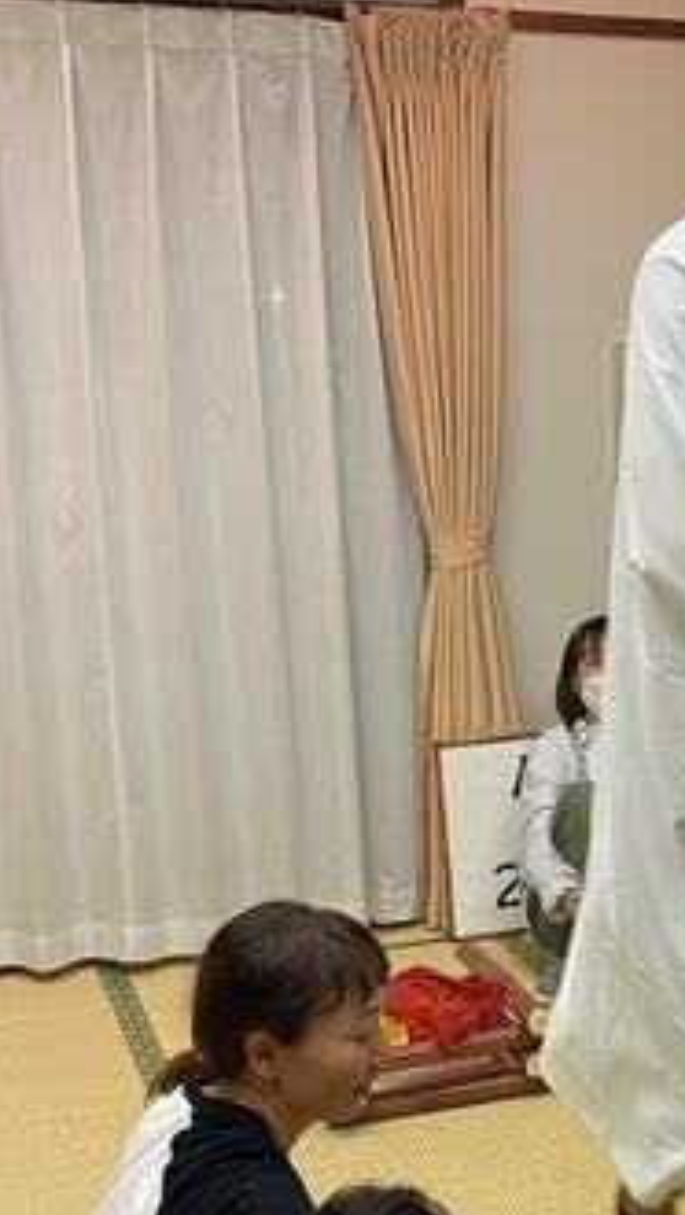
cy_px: 893
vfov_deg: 34.2
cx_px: 726
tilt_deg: -16.2
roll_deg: -0.3
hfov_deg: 19.4
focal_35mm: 60
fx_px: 1934
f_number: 1.8
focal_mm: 4.25
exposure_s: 1/60
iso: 100
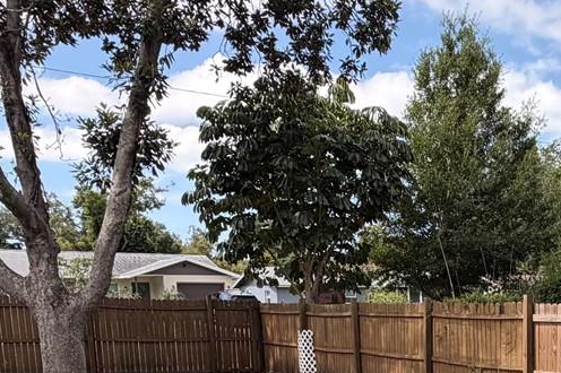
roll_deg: +0.9
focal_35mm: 47
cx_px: 515
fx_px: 732
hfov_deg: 38.7
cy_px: 424
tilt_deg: -9.2
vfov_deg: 26.1
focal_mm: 2.22
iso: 40
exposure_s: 1/554
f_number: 2.2
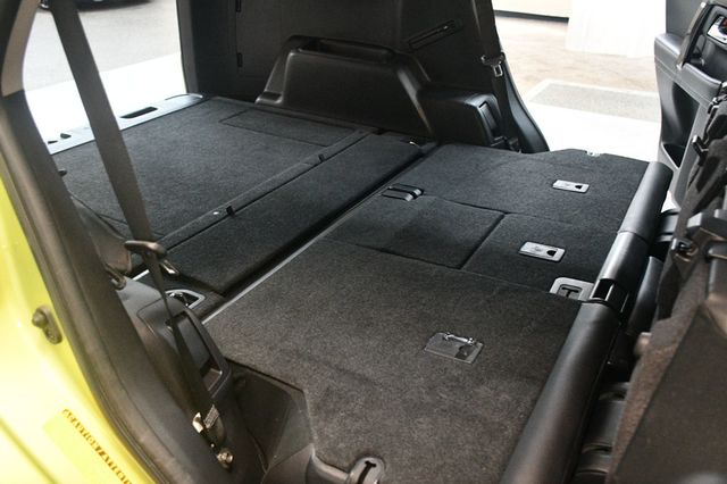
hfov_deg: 62.0
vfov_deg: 43.6
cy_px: 242
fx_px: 605
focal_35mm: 30
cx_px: 364
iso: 4500
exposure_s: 1/60
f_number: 3.5
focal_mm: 20
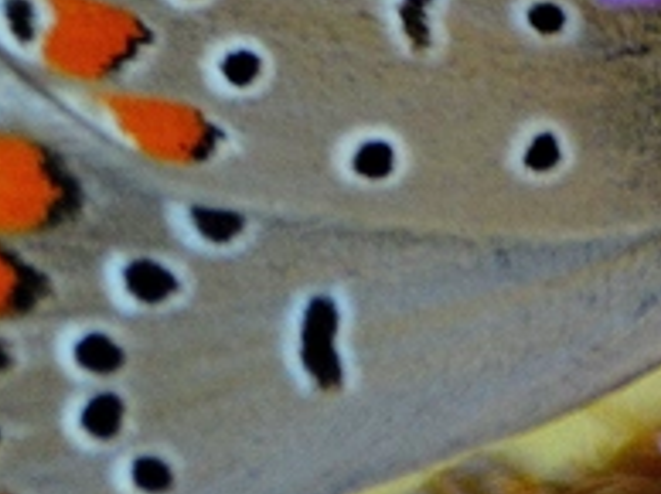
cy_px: 177
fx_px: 27215
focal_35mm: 1427
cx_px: 532
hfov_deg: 1.4
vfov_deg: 1.0
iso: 560
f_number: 5.6
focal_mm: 300
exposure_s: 1/1000
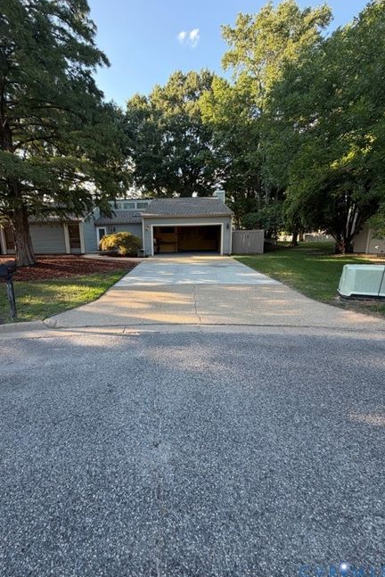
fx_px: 240
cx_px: 166
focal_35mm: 15
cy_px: 287
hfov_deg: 77.0
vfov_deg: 100.4
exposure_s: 1/144
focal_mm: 2.22
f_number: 2.2
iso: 50
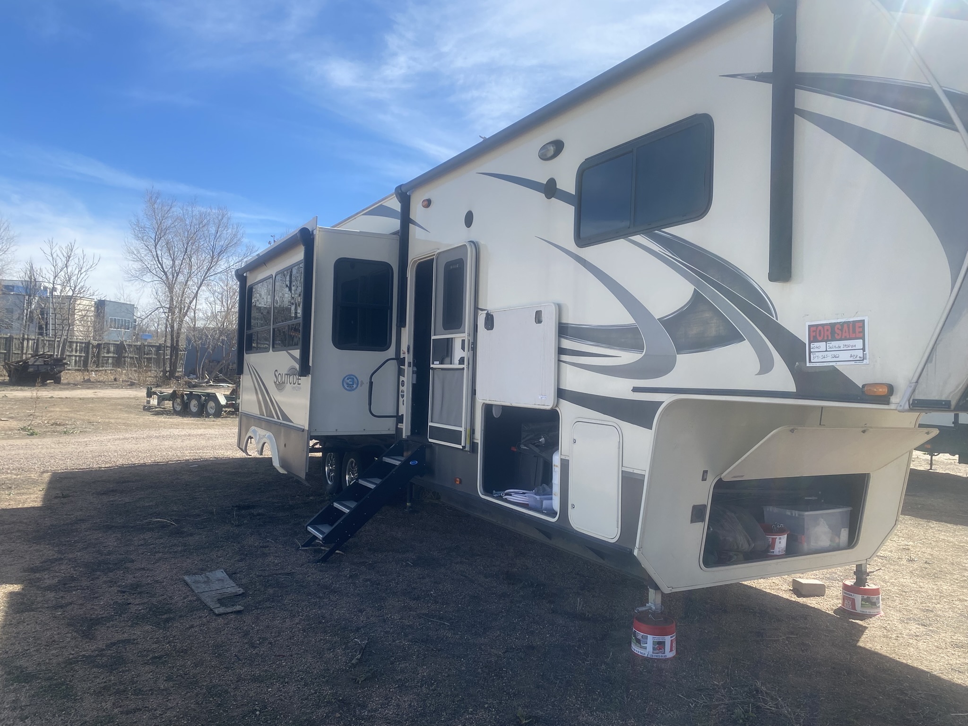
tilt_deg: -2.6
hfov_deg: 67.3
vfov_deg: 53.1
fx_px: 727
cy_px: 363
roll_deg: -1.9
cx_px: 484
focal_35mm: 26
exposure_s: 1/1961
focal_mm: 4.25
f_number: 1.8
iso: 32
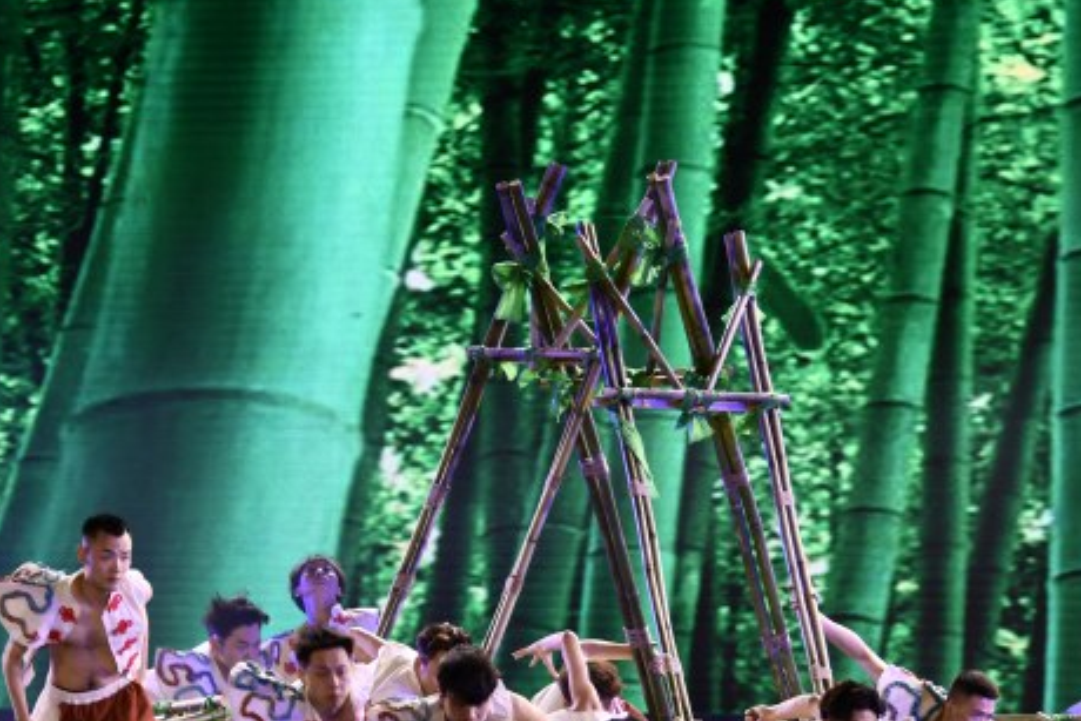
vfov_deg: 5.0
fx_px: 8320
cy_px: 299
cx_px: 625
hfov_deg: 7.4
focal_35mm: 277
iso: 560
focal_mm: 100
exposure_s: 1/250
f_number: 5
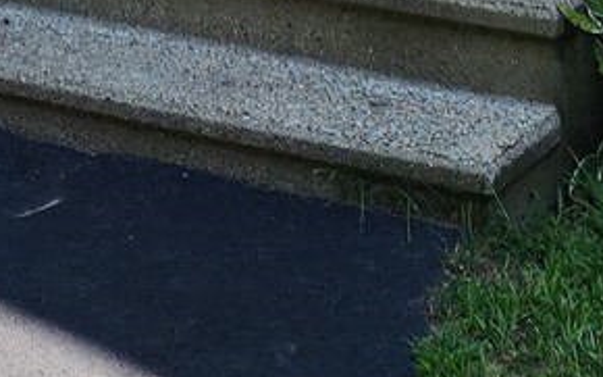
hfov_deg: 16.2
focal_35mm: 129
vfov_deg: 7.3
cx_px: 225
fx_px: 2119
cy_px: -1150
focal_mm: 6.4
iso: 12
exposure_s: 1/338
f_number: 1.8
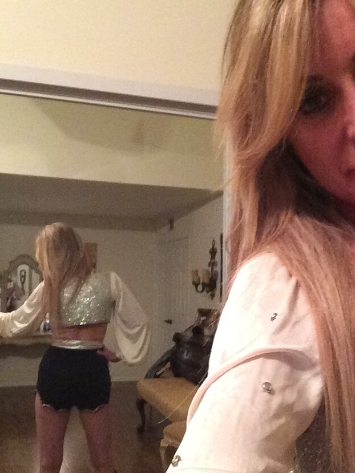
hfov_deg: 33.6
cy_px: 280
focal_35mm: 43
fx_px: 588
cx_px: 194
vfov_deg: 43.7
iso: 800
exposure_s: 1/15
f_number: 2.4
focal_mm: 2.15
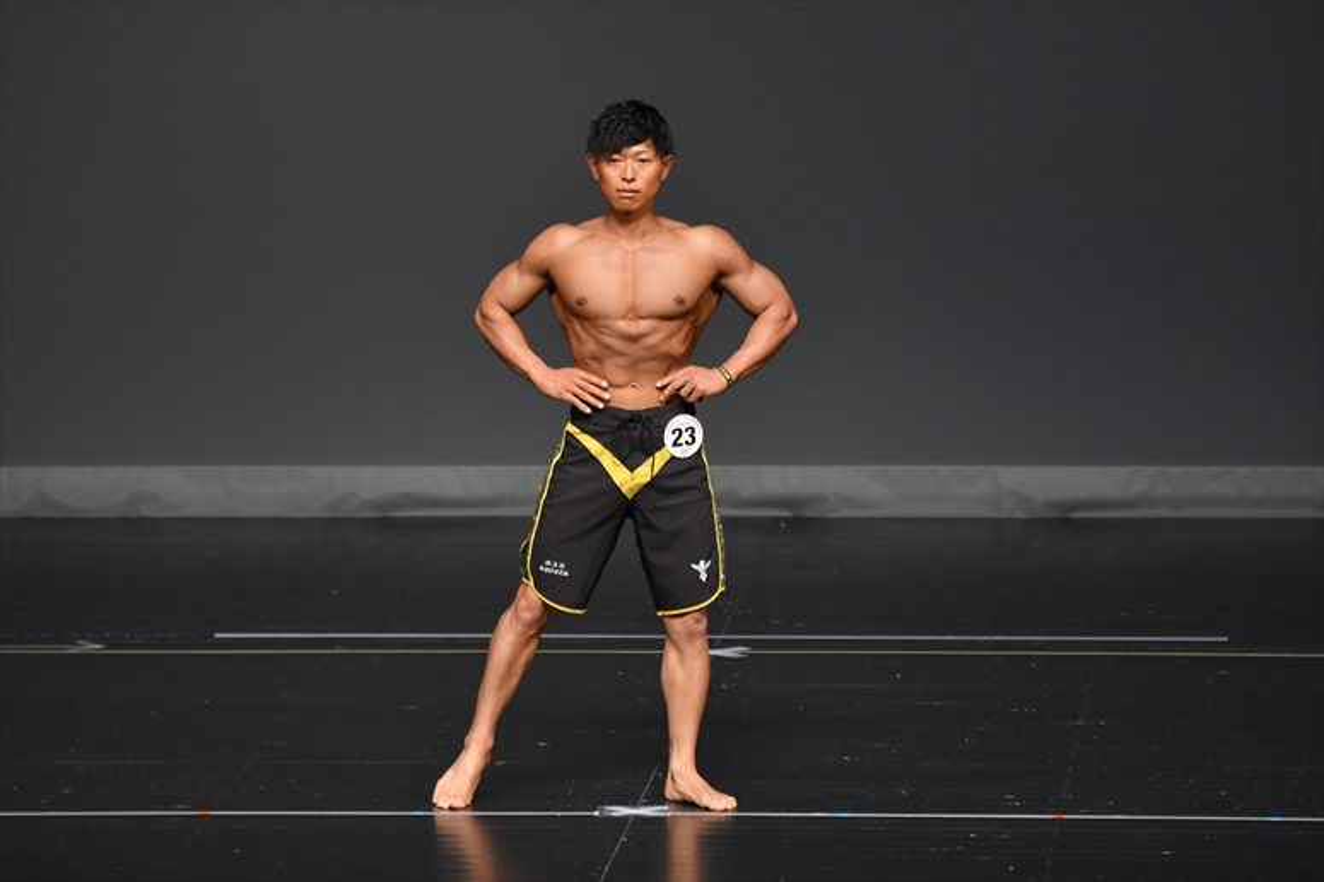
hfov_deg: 6.5
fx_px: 11579
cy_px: 441
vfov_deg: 4.4
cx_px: 662
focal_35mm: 315
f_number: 5.6
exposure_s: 1/400
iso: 2000
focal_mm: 210
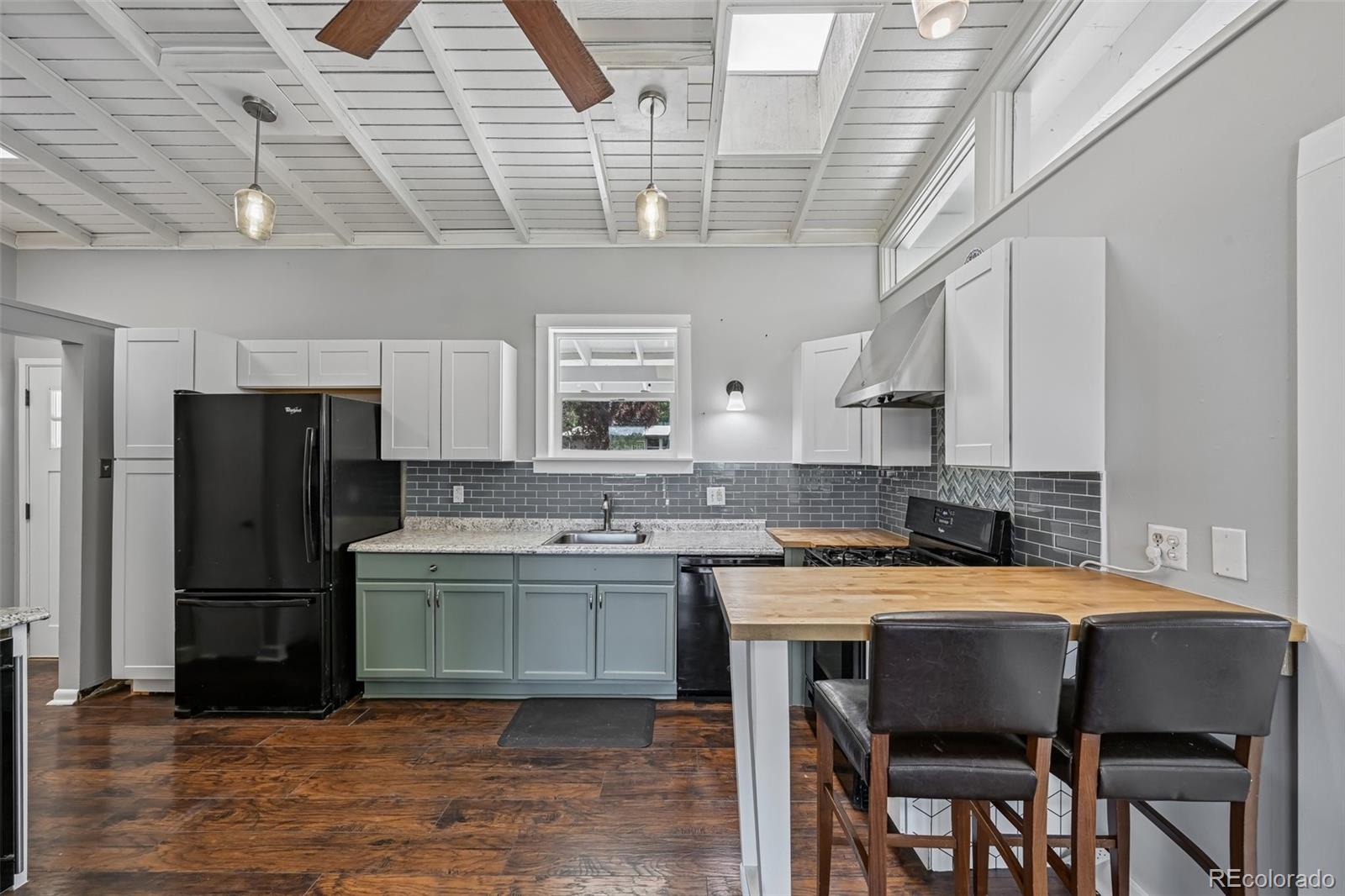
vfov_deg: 81.2
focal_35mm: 14
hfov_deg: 104.3
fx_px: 523
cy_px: 448
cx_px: 672
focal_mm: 14
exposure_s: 1/15
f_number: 10
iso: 280
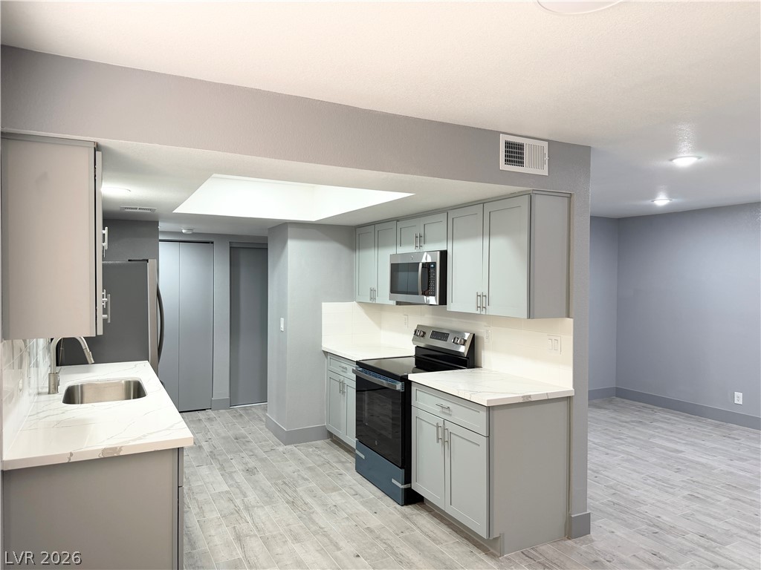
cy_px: 285
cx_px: 380
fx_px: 528
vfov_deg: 56.8
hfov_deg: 71.6
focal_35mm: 24
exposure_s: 1/60
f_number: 1.78
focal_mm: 6.76
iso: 125
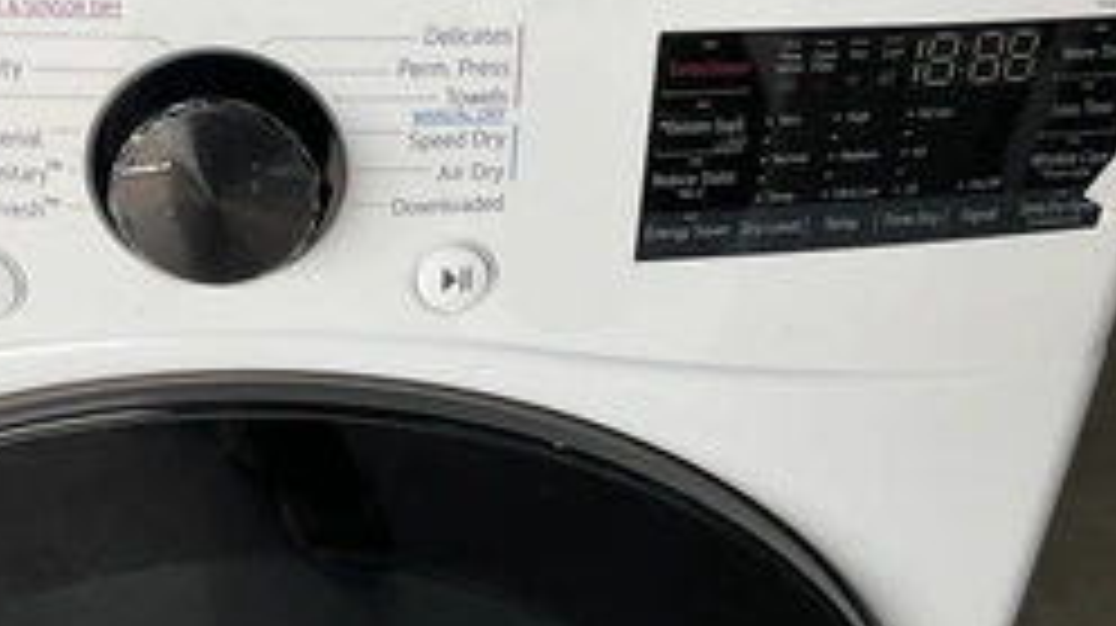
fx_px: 1508
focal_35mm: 51
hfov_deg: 40.5
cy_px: 243
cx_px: 468
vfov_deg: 23.4
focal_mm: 3
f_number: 1.8
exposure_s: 1/260
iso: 25
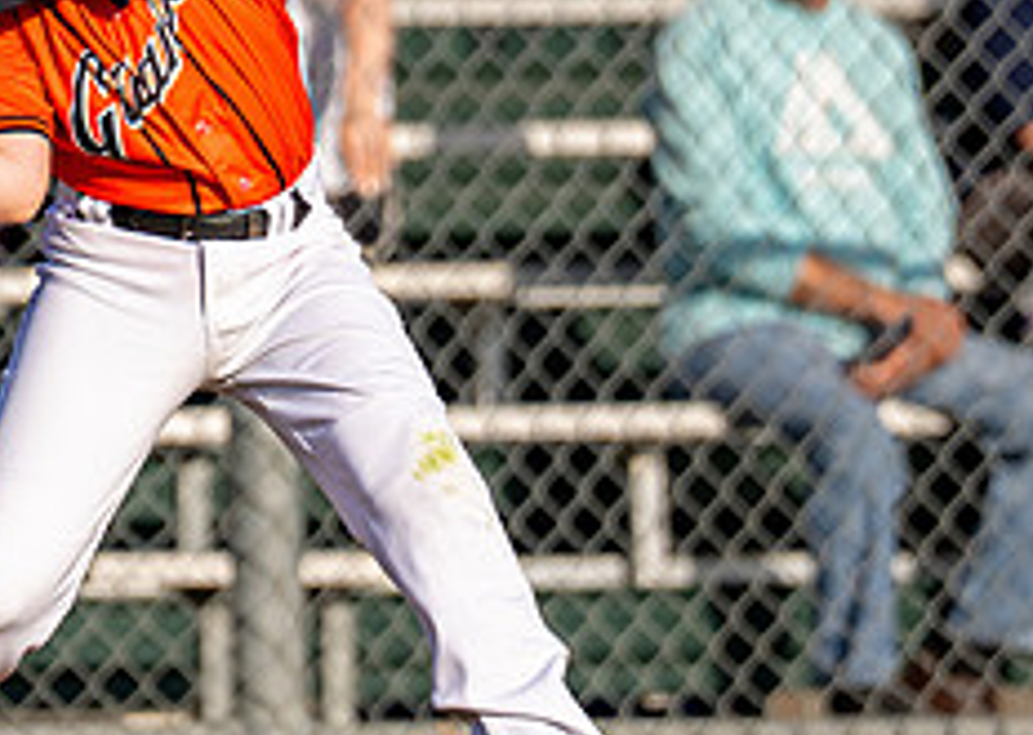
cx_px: -27
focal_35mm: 921
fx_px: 26981
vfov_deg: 1.6
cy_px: -110
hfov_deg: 2.2
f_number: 2.8
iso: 160
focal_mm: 200
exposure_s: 1/3200
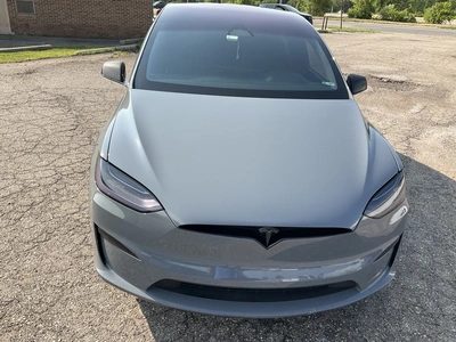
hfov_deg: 61.7
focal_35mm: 29
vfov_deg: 48.2
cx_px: 228
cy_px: 171
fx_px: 382
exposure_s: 1/792
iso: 25
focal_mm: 3
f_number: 1.8
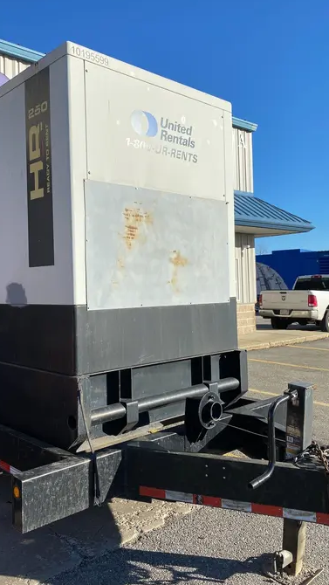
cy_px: 287
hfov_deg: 37.5
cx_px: 117
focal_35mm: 31
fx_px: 481
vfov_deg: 62.6
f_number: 1.8
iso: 32
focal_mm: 4.25
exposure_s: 1/2967
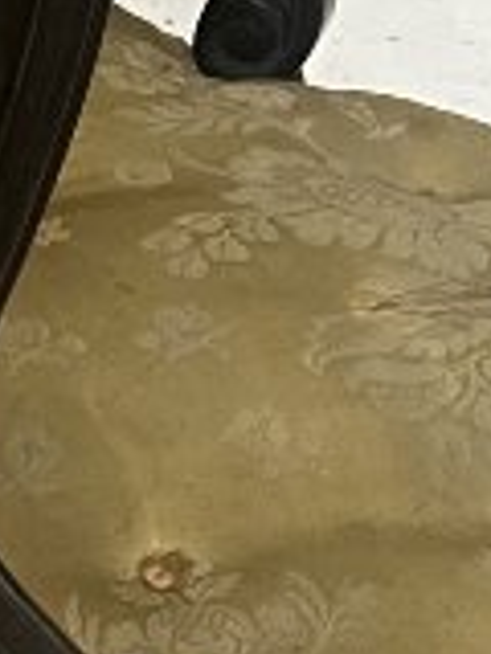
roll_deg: -6.1
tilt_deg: -43.5
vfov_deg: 9.9
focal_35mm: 195
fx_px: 3688
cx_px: -892
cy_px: 867
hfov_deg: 7.0
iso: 200
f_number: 1.5
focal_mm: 5.7
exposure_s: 1/60
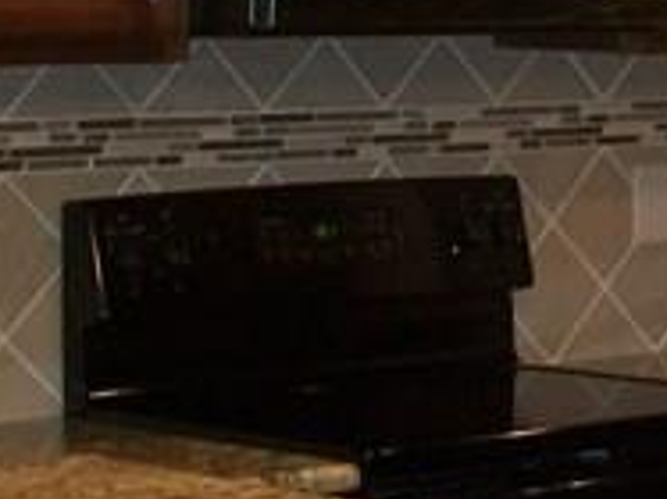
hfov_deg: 10.9
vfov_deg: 8.5
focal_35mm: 175
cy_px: 121
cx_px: 945
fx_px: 3370
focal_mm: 5.7
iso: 160
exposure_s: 1/30
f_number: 2.9
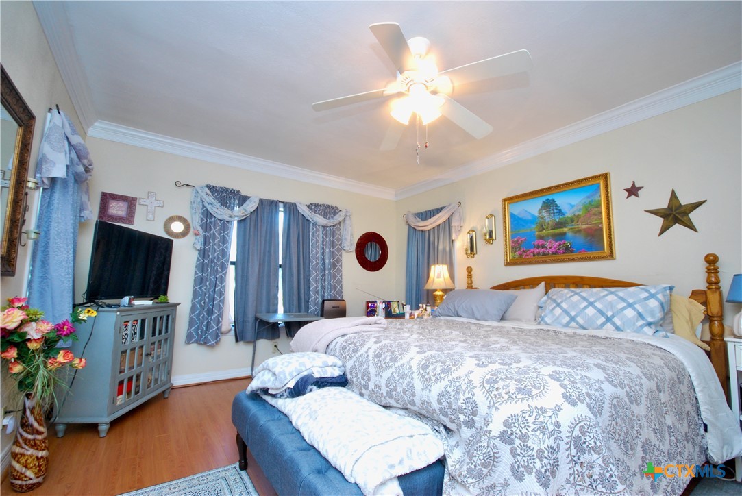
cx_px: 371
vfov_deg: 77.4
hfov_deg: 100.3
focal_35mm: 15
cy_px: 248
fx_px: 309
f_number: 4
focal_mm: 10
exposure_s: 1/8
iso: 400
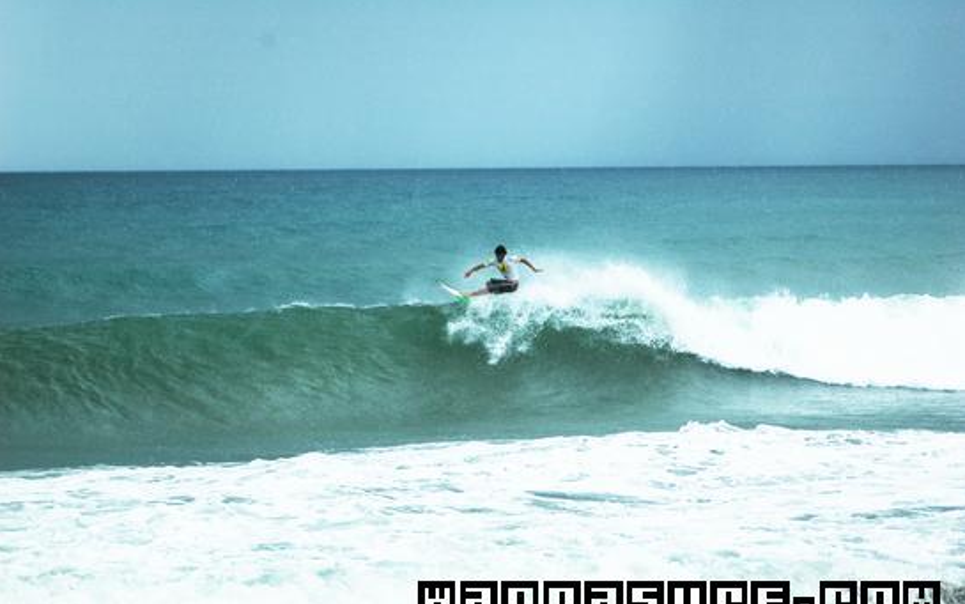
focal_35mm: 123
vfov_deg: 10.7
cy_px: 318
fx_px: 3236
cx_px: 482
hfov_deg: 17.0
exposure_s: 1/800
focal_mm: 80
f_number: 5.6
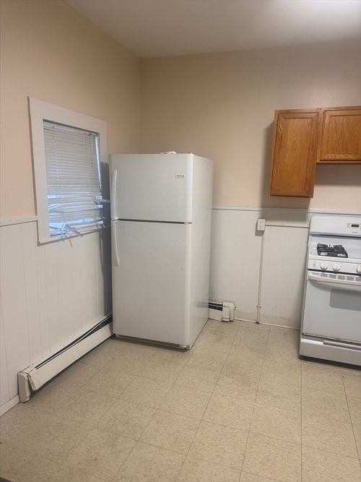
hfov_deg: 56.8
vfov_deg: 71.6
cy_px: 241
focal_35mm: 24
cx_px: 180
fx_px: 334
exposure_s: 1/60
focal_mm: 6.76
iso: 125
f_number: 1.78
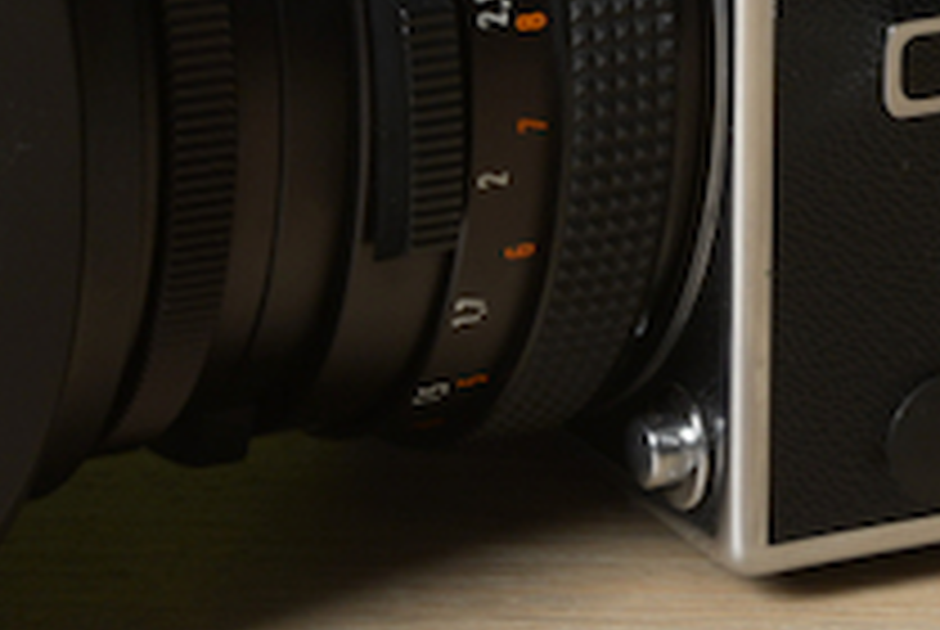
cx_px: 733
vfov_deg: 4.8
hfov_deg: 7.2
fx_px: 7504
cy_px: -310
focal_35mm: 287
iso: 400
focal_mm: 60
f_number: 16
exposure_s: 1/160
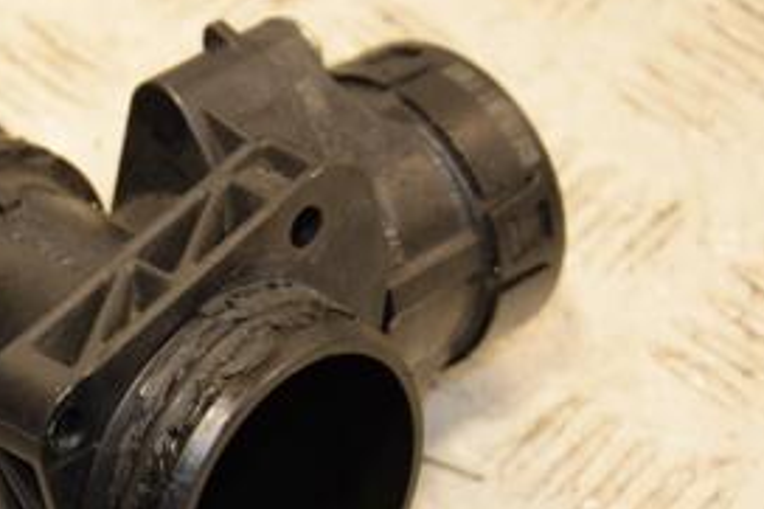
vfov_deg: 6.7
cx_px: 79
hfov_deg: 10.0
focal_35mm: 205
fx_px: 4348
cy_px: 402
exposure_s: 1/200
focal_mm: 62
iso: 800
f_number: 5.6
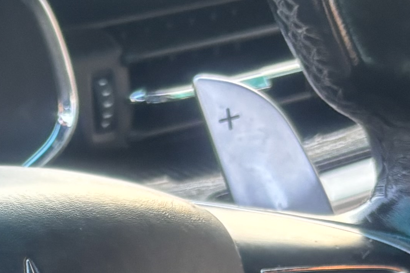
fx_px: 1640
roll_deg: +5.0
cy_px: 567
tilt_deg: -30.9
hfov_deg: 13.8
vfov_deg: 8.9
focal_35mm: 144
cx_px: -99
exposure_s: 1/60
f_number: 1.6
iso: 160
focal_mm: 5.96
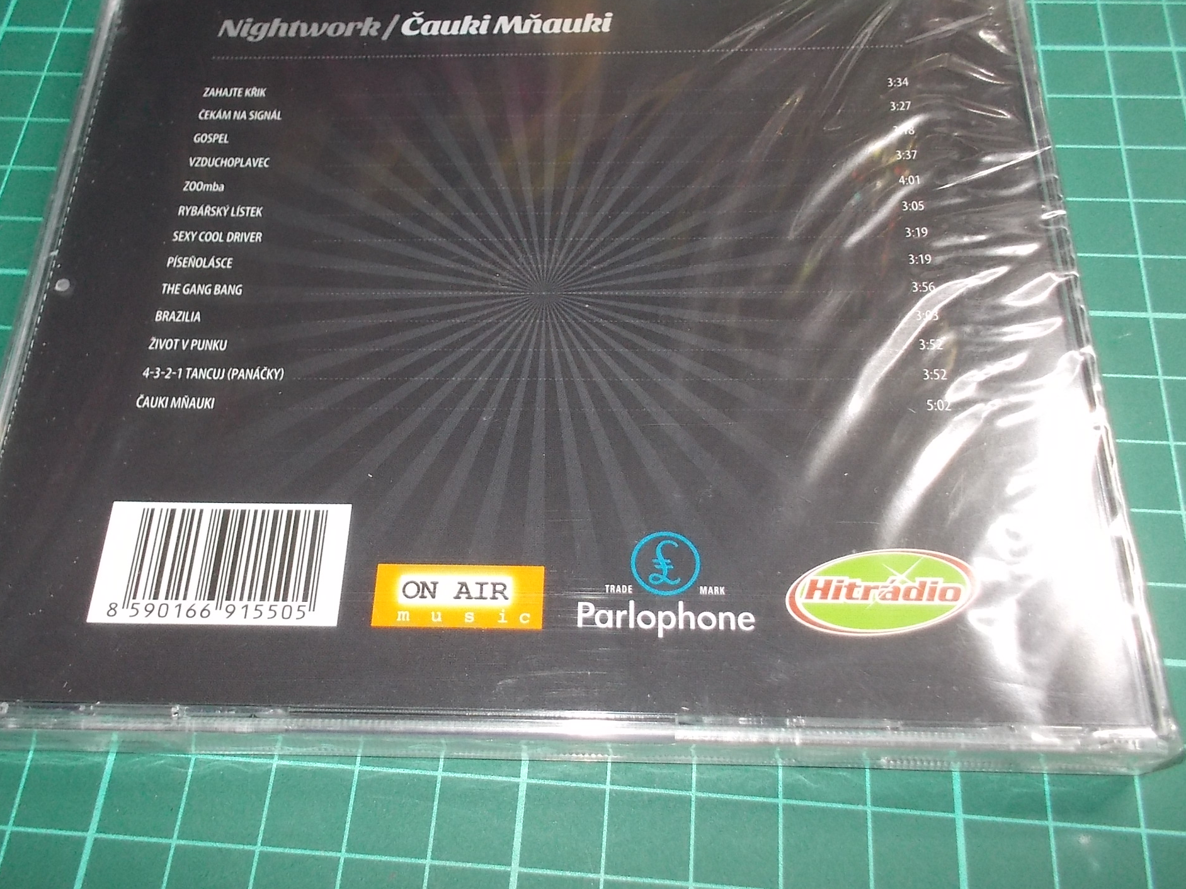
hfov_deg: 52.6
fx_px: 1199
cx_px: 540
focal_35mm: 35
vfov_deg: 40.7
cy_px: 431
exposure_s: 1/30
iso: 200
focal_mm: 4.1
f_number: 3.3
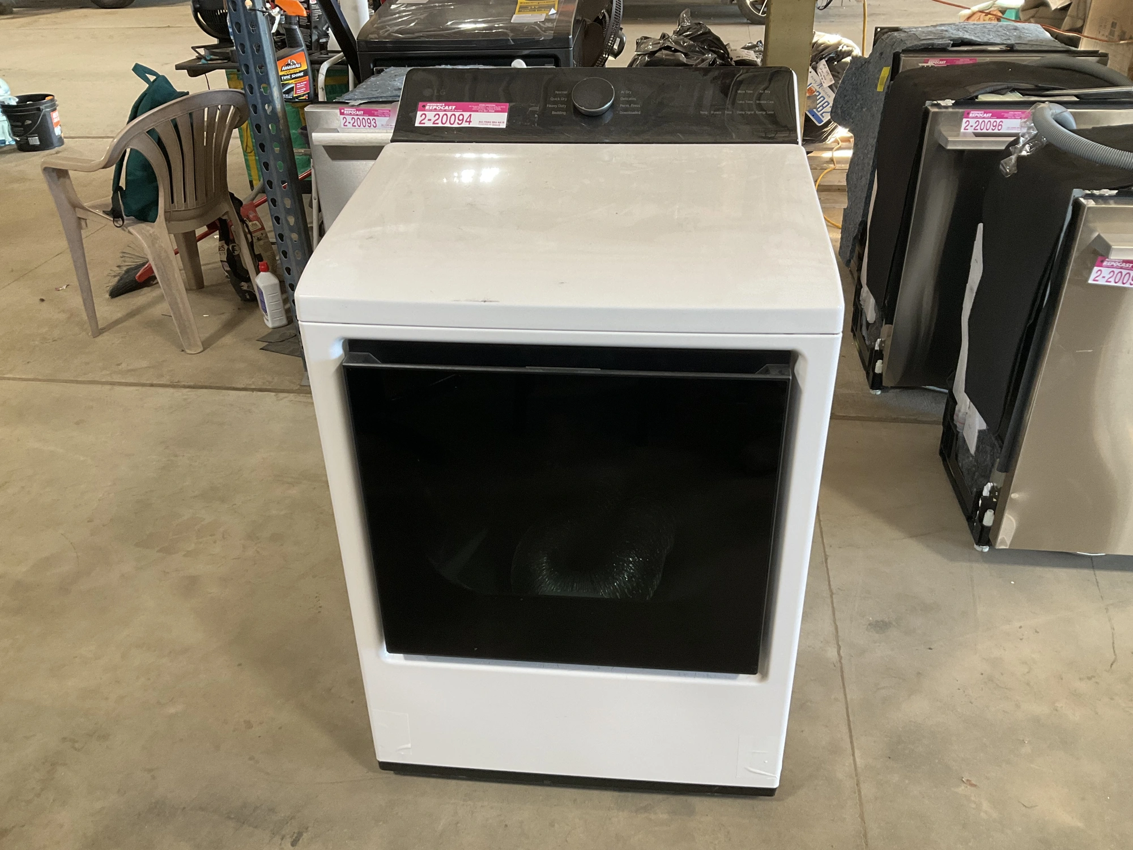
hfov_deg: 61.7
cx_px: 566
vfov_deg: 48.2
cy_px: 425
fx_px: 949
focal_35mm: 29
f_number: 1.8
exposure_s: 1/60
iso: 80
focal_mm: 3
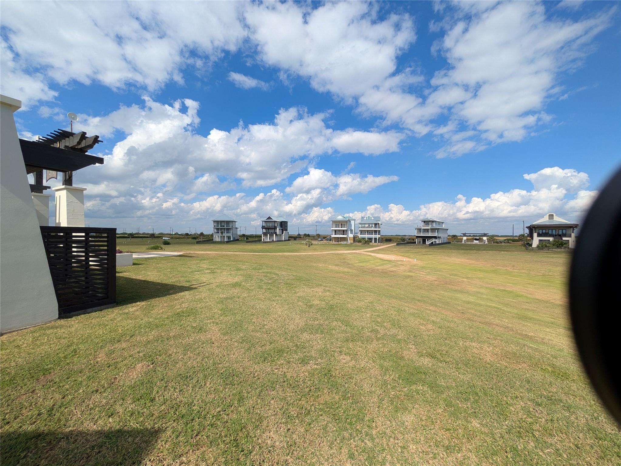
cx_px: 310
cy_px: 233
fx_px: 251
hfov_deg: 102.0
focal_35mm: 14
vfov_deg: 85.7
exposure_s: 1/2294
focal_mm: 1.83
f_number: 2.2
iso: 47
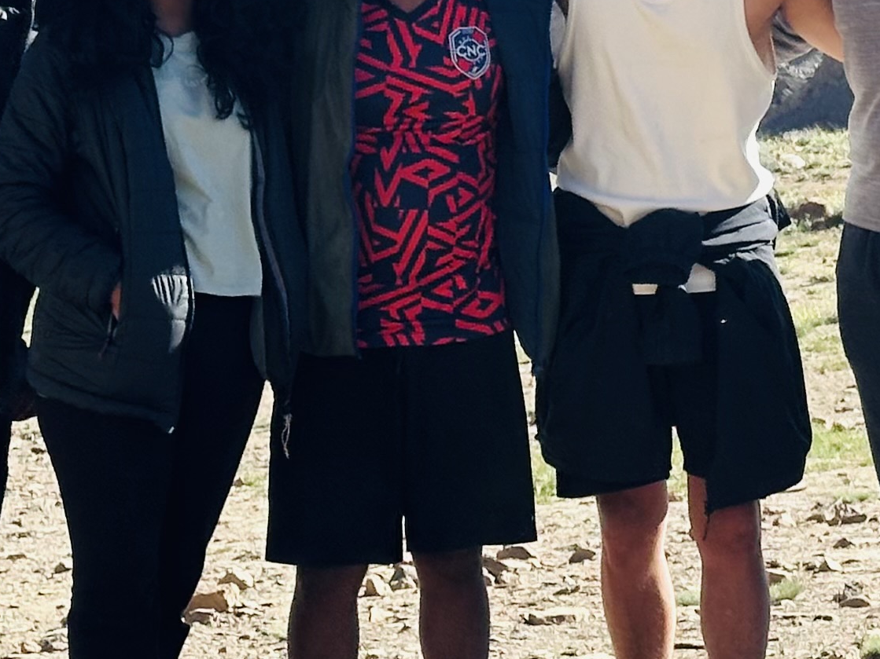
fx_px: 4397
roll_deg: +0.7
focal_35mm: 173
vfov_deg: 8.5
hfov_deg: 11.4
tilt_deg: -0.2
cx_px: 682
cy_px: 33
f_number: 1.78
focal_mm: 6.86
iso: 64
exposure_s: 1/3058
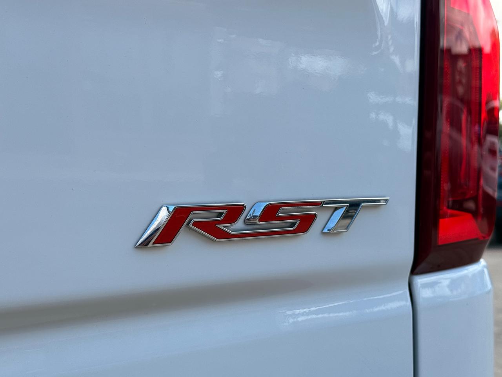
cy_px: 188
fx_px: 696
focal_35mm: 48
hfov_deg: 39.7
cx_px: 251
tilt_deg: -0.8
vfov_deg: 30.3
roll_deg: -0.5
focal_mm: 6.76
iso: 80
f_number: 1.78
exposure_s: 1/1931
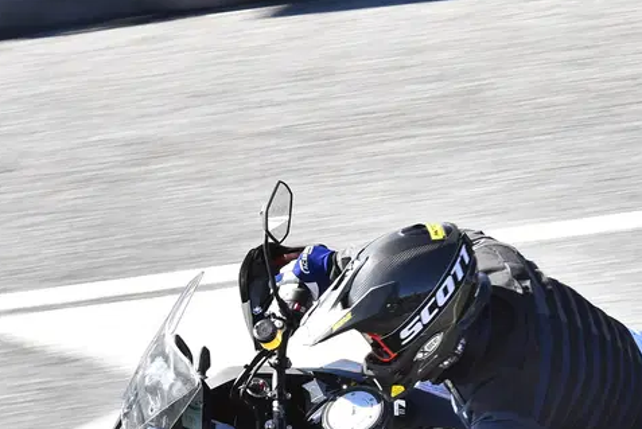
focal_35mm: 352
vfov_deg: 3.9
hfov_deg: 5.8
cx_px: 475
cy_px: 459
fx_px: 6283
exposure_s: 1/160
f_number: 9
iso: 200
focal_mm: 140
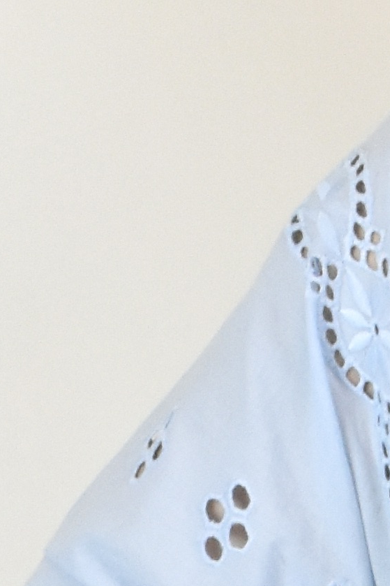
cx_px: 778
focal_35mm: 290
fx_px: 4707
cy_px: 1849
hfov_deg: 4.7
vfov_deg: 6.4
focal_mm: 27
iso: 1600
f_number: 16
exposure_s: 1/50
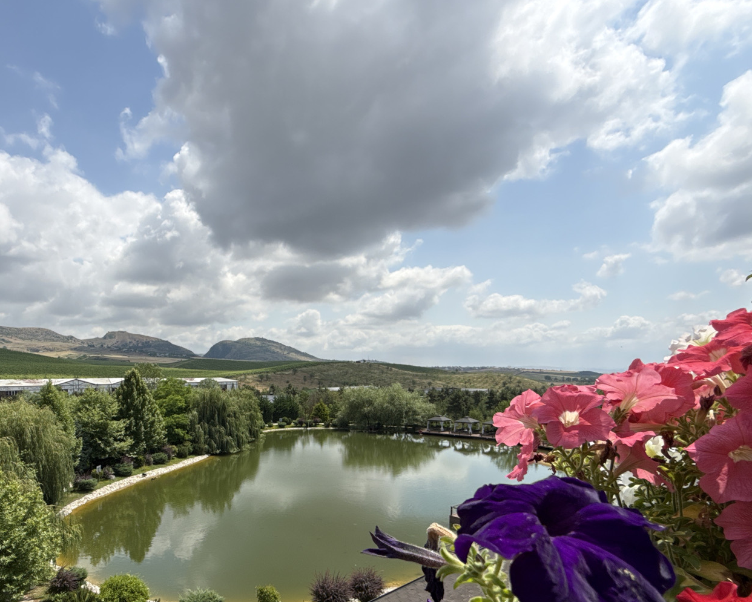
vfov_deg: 61.5
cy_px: 404
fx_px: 490
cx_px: 254
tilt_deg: -2.8
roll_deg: +0.8
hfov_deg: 72.9
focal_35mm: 22
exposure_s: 1/3289
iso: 50
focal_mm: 2.22
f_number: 2.2
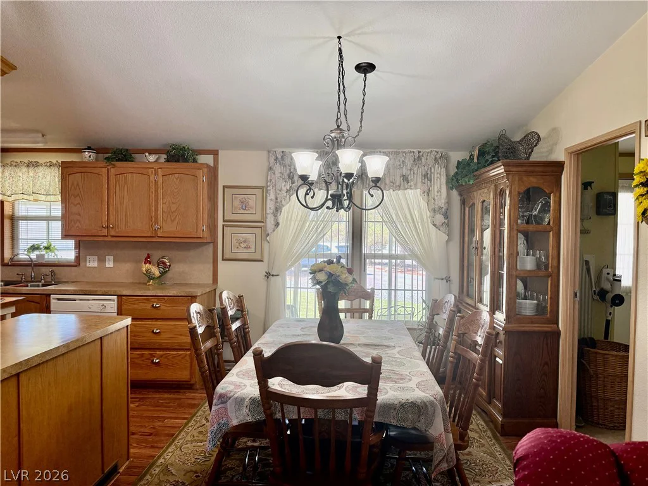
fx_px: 449
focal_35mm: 24
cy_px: 243
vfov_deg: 56.8
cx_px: 324
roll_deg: -0.8
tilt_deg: -1.1
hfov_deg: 71.6
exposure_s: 1/145
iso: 160
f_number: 1.78
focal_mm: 6.76
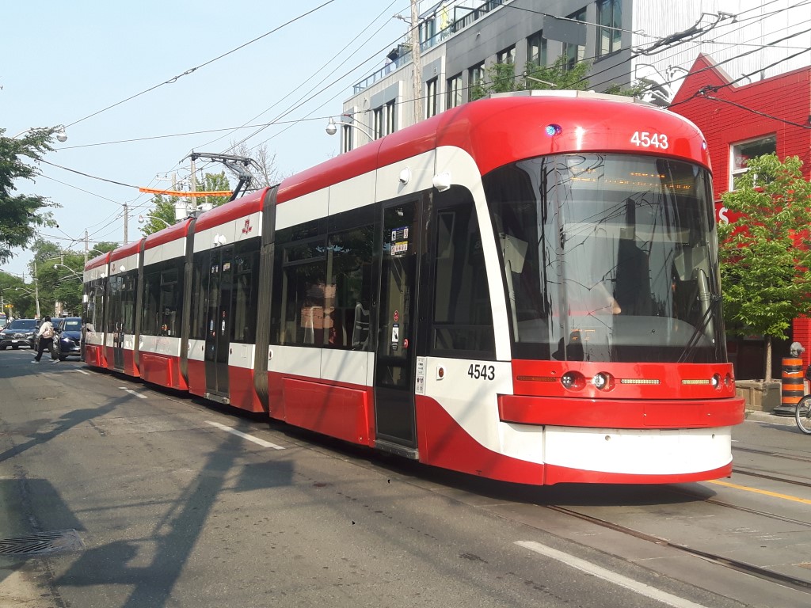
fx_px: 726
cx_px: 406
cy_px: 304
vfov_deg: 45.4
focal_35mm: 31
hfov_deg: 58.4
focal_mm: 3.7
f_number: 1.9
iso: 40
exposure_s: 1/693
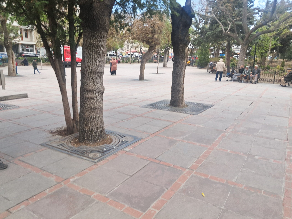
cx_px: 146
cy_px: 110
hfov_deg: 65.3
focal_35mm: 27
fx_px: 228
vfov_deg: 51.4
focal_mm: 4
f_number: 1.8
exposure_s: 1/200
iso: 50
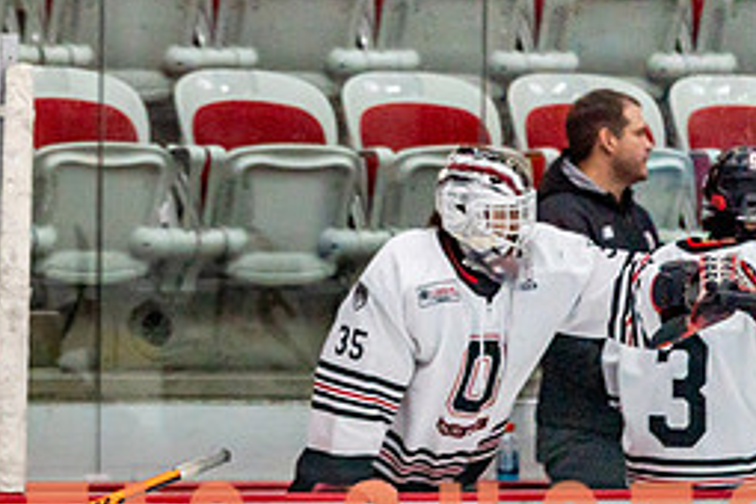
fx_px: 11801
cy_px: 556
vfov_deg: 2.4
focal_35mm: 562
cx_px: -257
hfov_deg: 3.7
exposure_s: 1/1250
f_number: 2.8
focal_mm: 200
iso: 3200
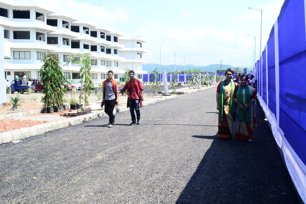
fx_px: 306
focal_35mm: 36
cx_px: 153
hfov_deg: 53.1
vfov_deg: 36.9
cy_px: 102
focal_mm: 24
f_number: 11
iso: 200
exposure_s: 1/125
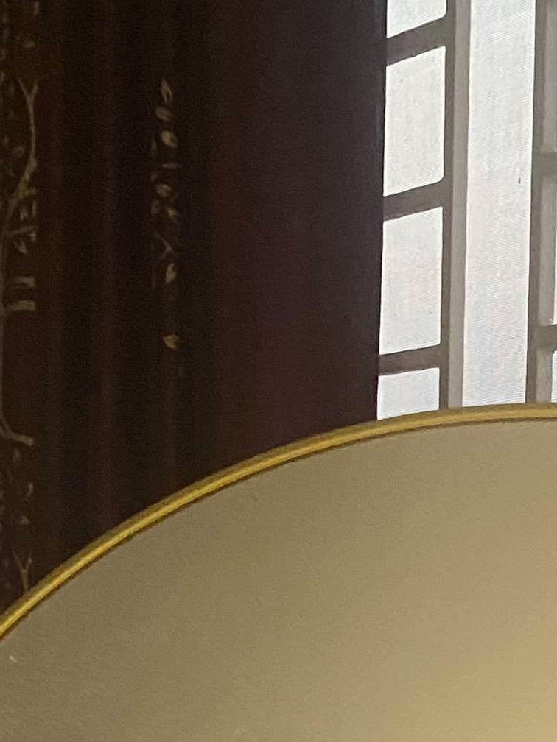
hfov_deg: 13.9
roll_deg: -1.4
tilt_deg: -15.0
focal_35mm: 104
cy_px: 1340
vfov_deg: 16.0
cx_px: 599
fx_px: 2231
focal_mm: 4.25
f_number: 1.8
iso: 320
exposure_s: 1/60
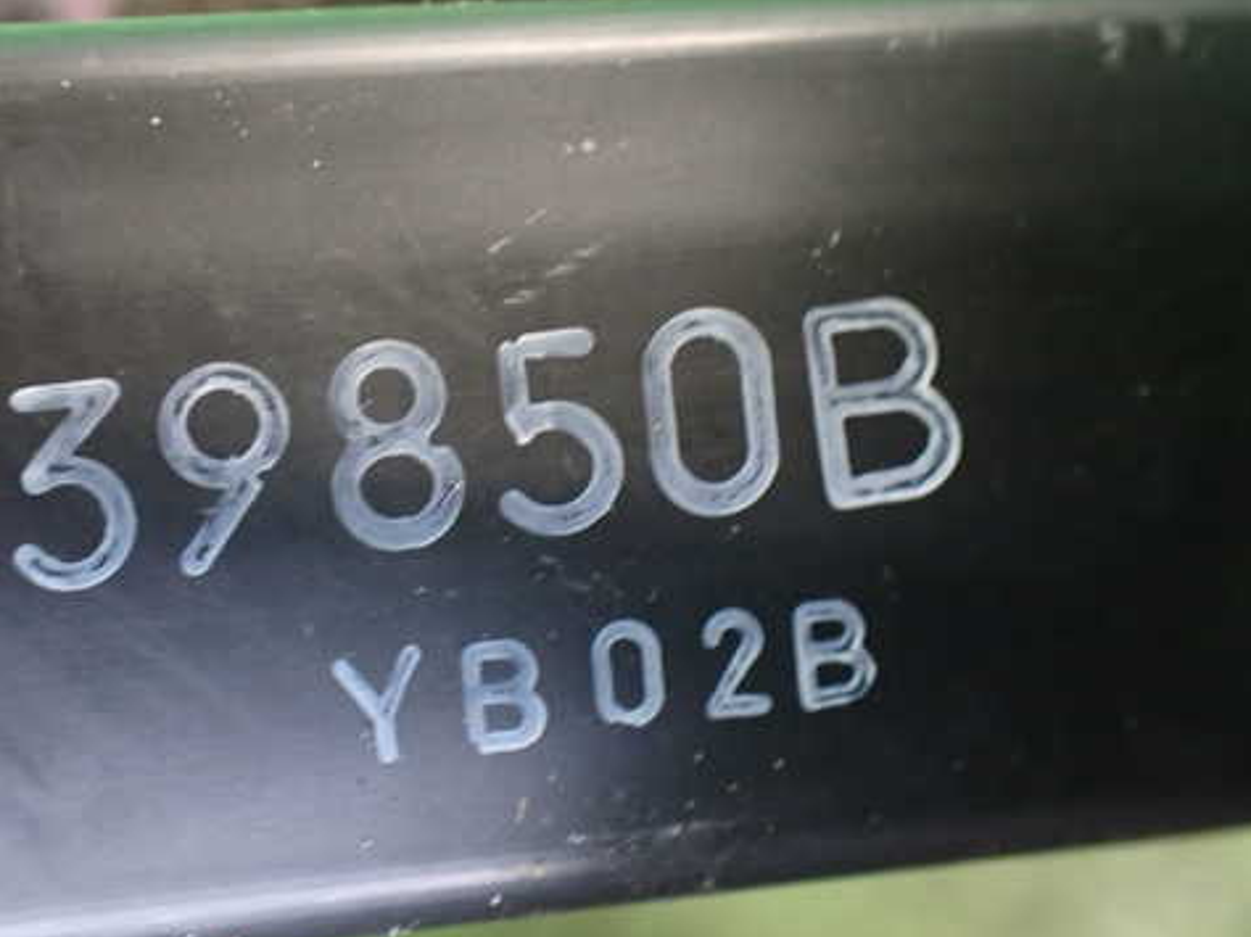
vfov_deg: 37.6
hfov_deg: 48.7
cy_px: 420
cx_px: 494
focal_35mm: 38
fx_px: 1373
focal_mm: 5.4
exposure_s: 1/30
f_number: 2.3
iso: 800
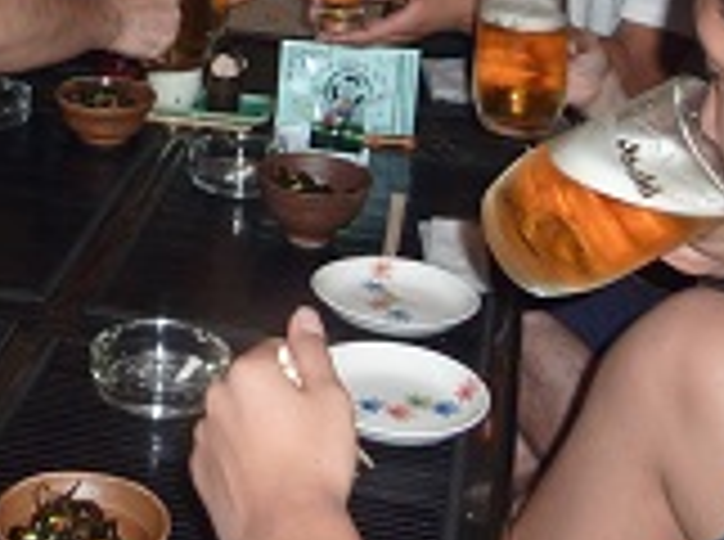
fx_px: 1669
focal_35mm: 80
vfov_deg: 17.6
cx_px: 103
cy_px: -88
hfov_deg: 23.9
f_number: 3.5
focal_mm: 5.3
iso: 160
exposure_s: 1/125
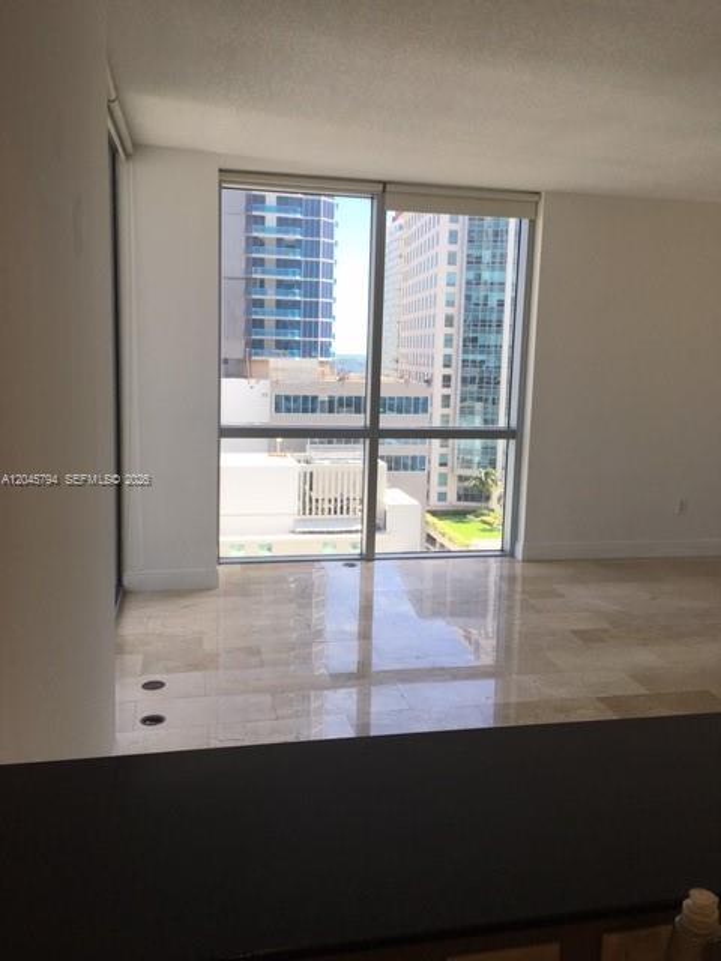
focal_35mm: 29
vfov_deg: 61.7
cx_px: 360
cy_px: 480
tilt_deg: -8.0
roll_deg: -1.1
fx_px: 805
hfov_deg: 48.2
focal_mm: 4.15
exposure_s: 1/199
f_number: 2.2
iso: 25
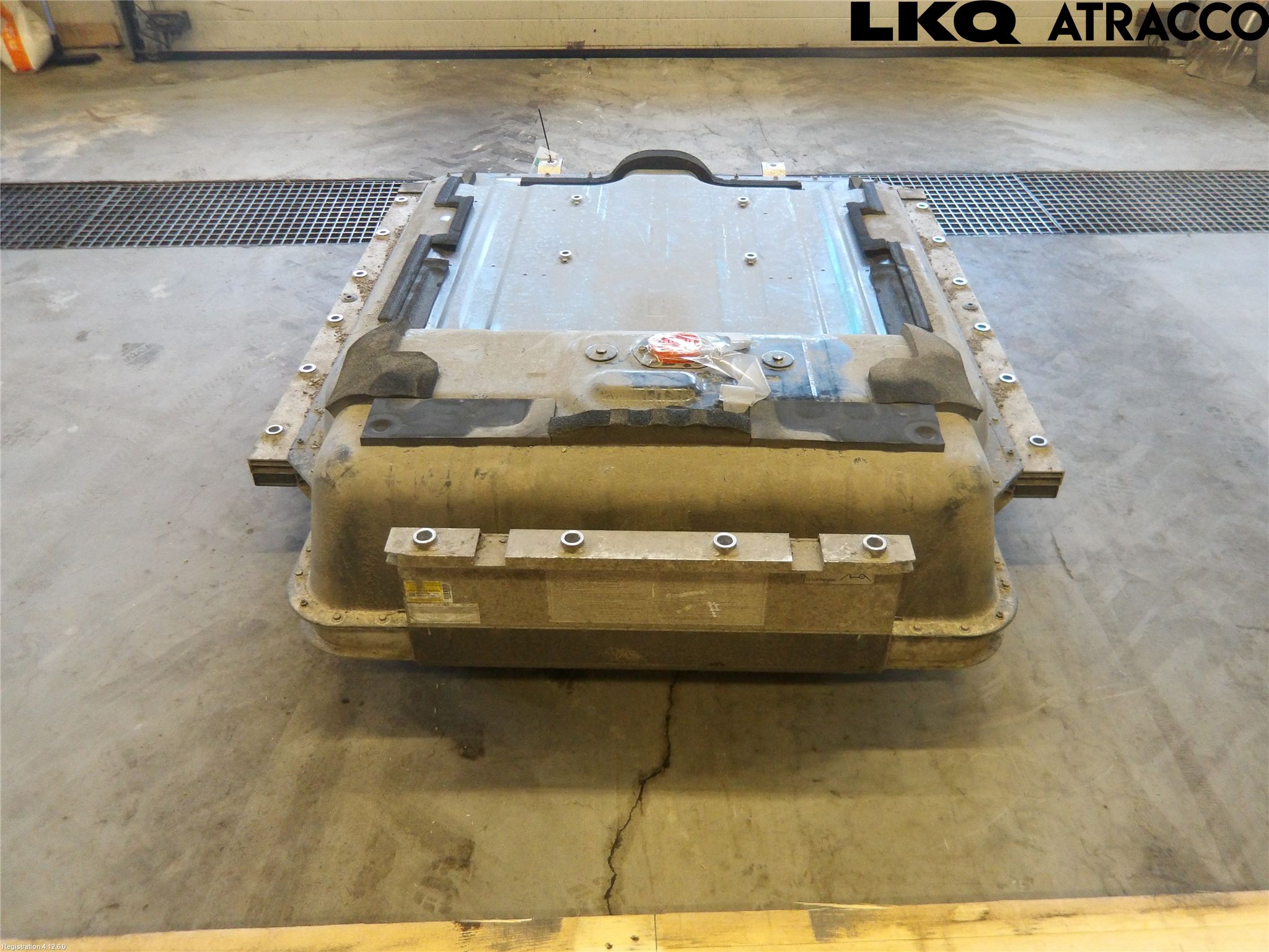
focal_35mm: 27
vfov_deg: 51.4
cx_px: 634
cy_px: 476
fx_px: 990
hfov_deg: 65.3
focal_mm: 4.9
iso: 511
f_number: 3
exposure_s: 1/60
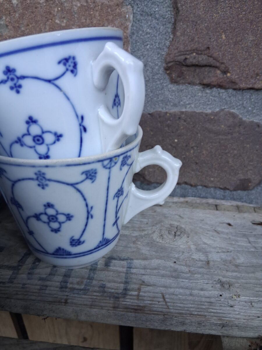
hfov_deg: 53.1
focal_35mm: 26
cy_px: 175
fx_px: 262
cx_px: 131
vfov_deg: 67.3
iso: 250
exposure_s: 1/50
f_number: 1.8
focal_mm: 3.98
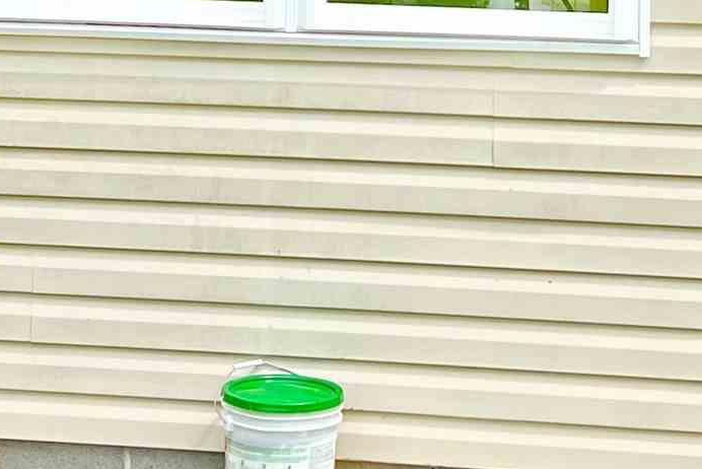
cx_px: 396
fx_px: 2341
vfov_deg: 10.9
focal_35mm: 120
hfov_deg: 17.0
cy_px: -309
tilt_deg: +3.1
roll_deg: -1.7
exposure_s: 1/2695
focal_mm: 5.7
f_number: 1.5
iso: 50
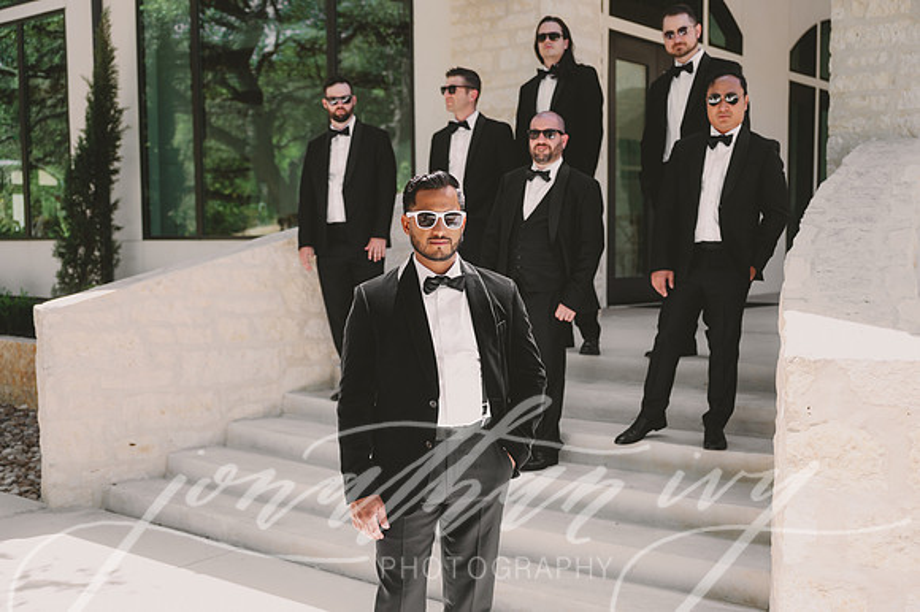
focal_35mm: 42
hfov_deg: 46.9
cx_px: 463
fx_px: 1061
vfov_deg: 32.2
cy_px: 326
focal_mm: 39
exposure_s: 1/640
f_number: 2.8
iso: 160
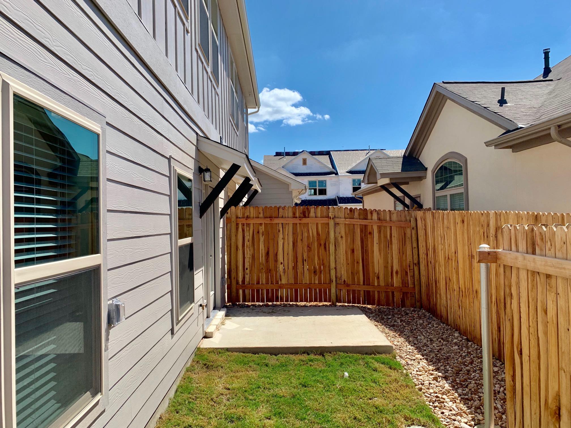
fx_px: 429
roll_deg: +0.2
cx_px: 286
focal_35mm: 26
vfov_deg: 53.1
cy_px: 214
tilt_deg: +1.3
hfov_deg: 67.3
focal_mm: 4.25
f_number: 1.8
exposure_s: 1/2611
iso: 25
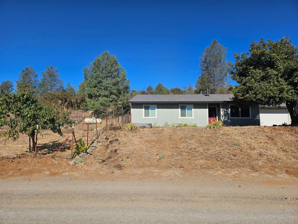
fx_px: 198
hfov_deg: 73.9
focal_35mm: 23
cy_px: 112
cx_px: 149
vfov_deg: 58.9
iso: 25
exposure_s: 1/2882
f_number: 1.8
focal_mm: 5.4
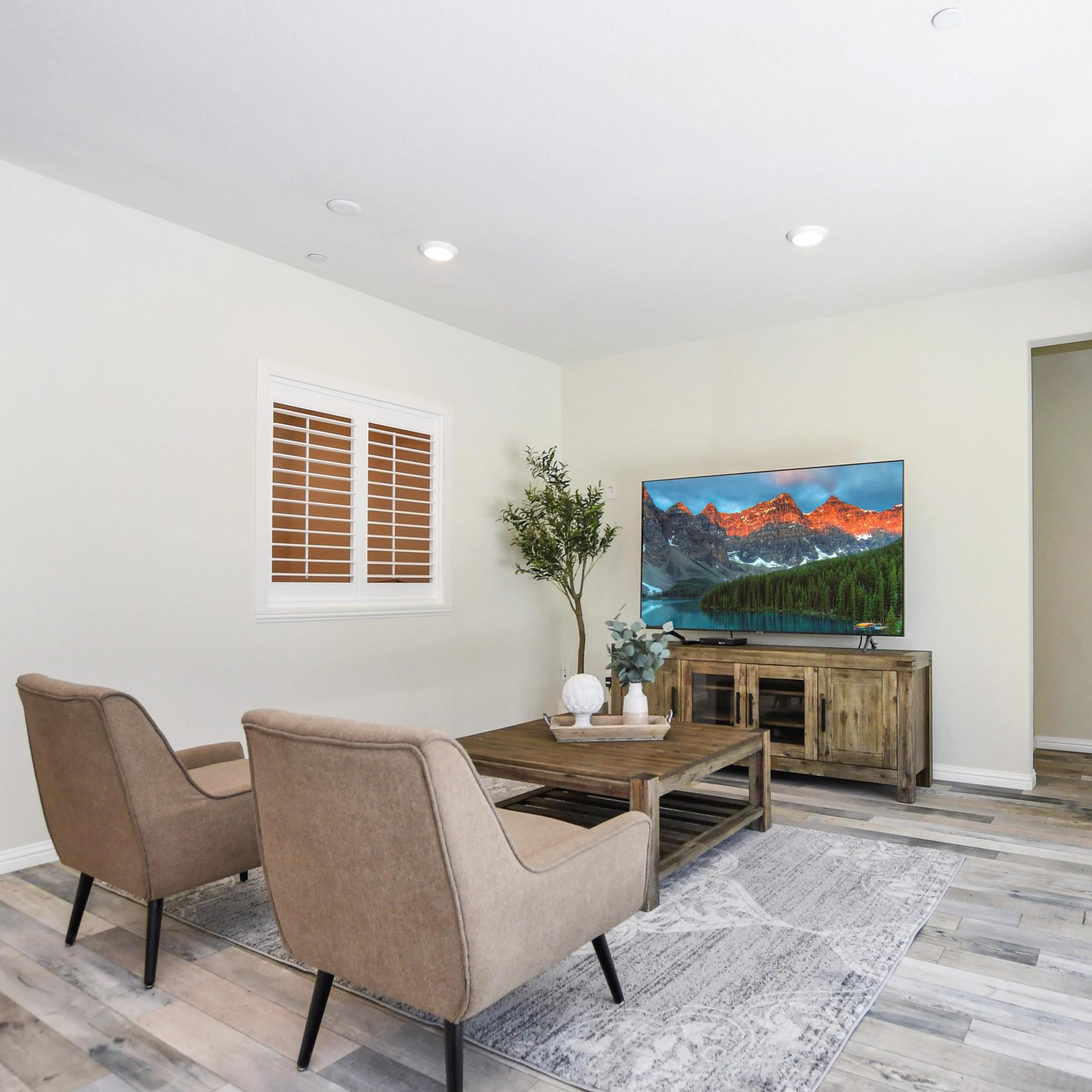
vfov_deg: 74.8
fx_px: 714
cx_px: 641
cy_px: 567
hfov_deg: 74.2
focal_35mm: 20
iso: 500
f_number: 4
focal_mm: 10
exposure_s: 1/80
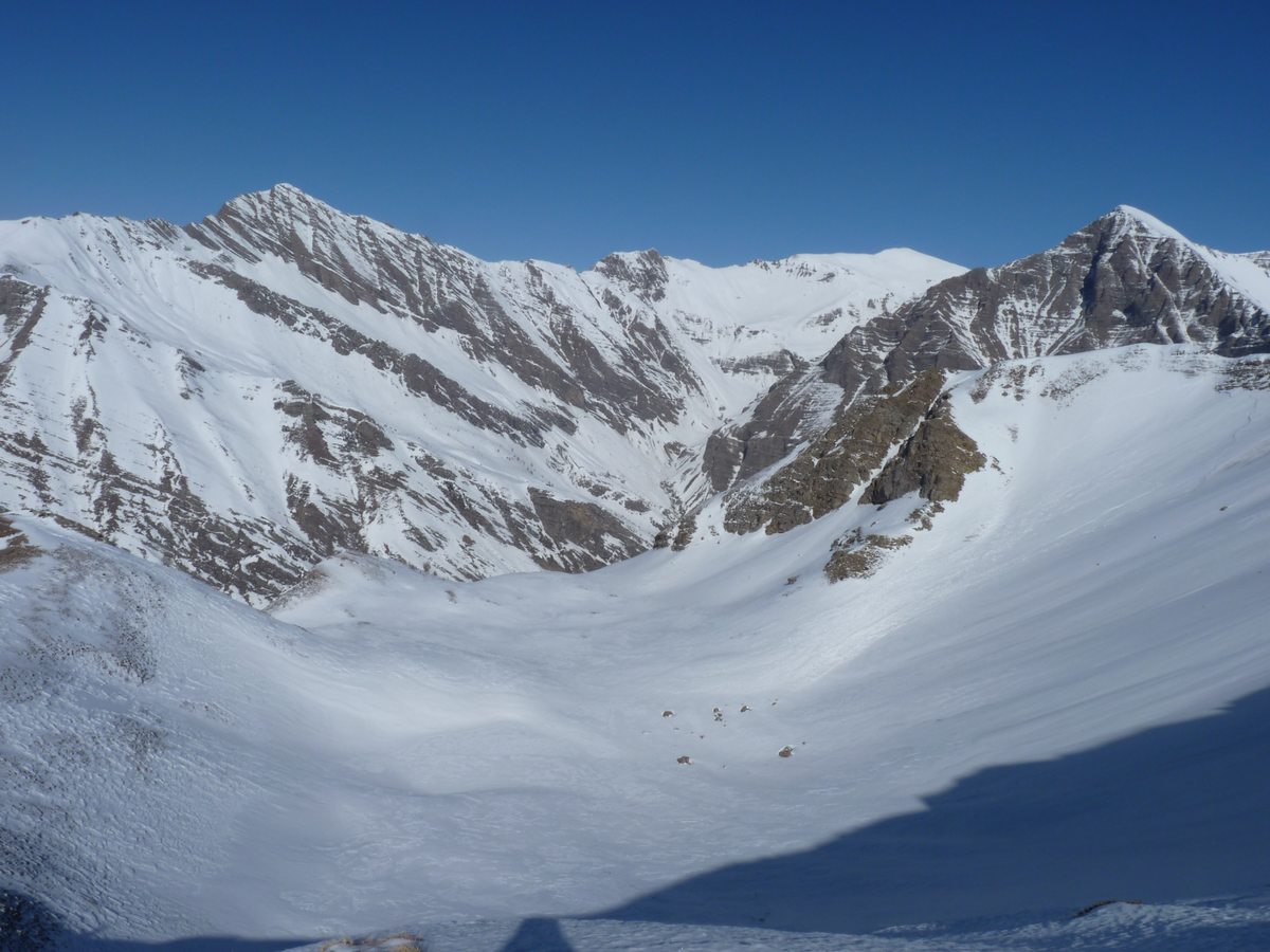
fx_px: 991
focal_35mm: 27
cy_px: 476
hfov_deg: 65.3
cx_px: 635
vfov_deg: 51.4
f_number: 8
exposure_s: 1/640
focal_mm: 4.8
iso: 80
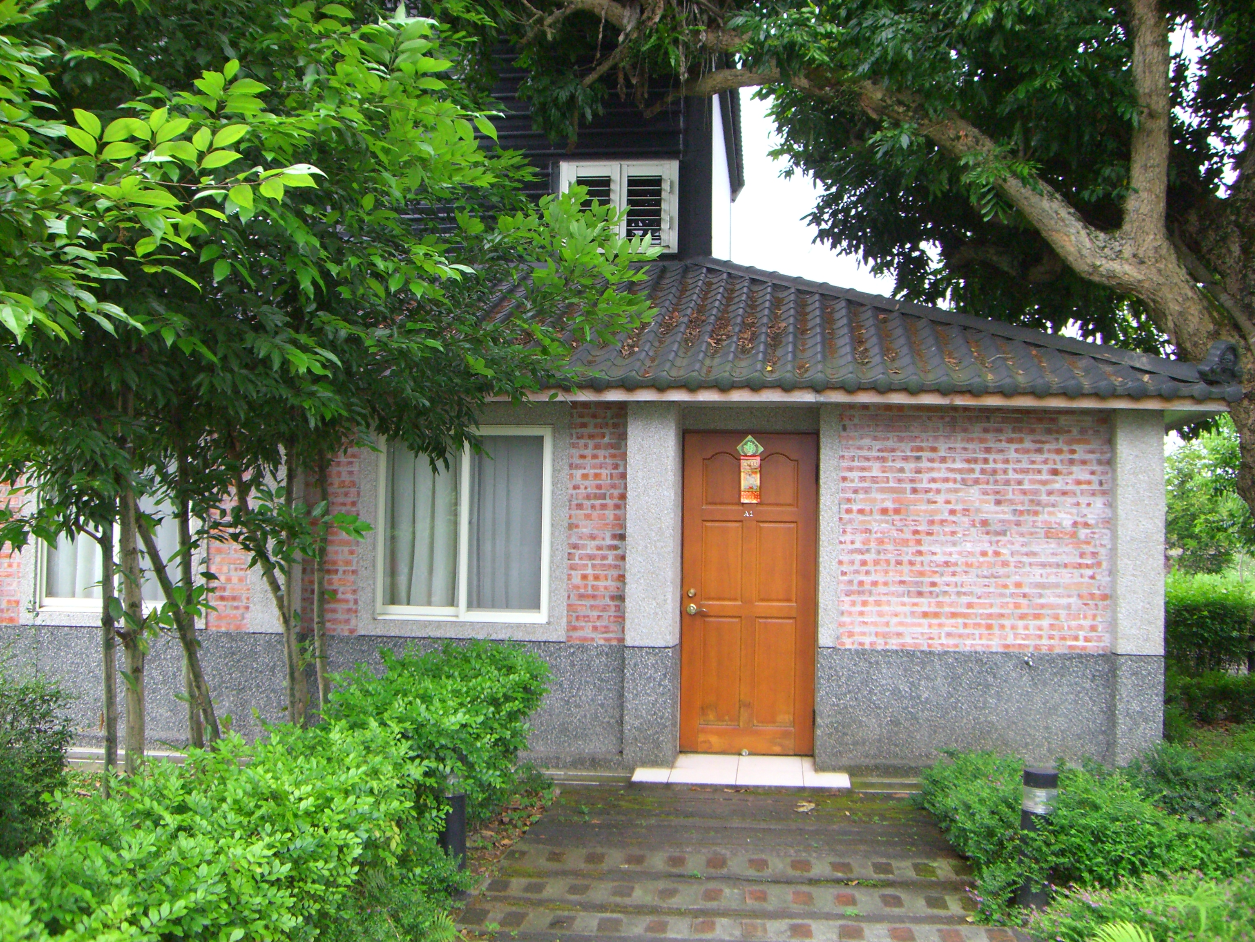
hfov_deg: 49.0
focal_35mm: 38
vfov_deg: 37.7
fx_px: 1378
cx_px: 628
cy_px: 471
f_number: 2.7
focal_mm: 6.2
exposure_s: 1/80
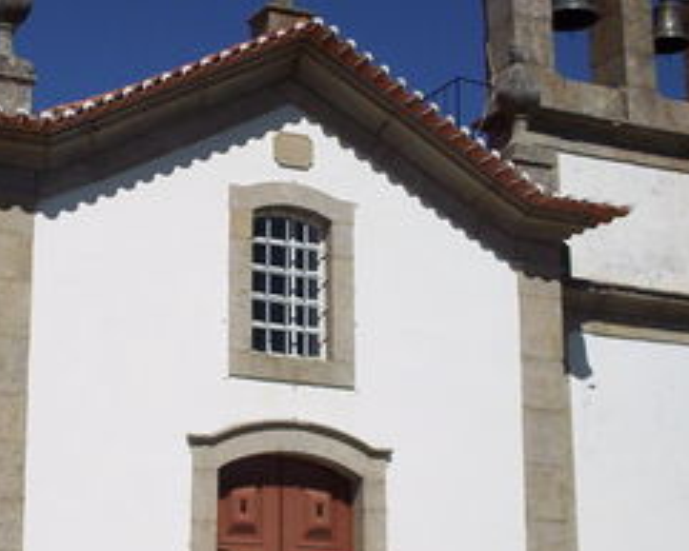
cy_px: 308
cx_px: 217
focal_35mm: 74
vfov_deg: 20.7
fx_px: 1510
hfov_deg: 25.5
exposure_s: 1/2000
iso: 100
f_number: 4.5
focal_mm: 4.99
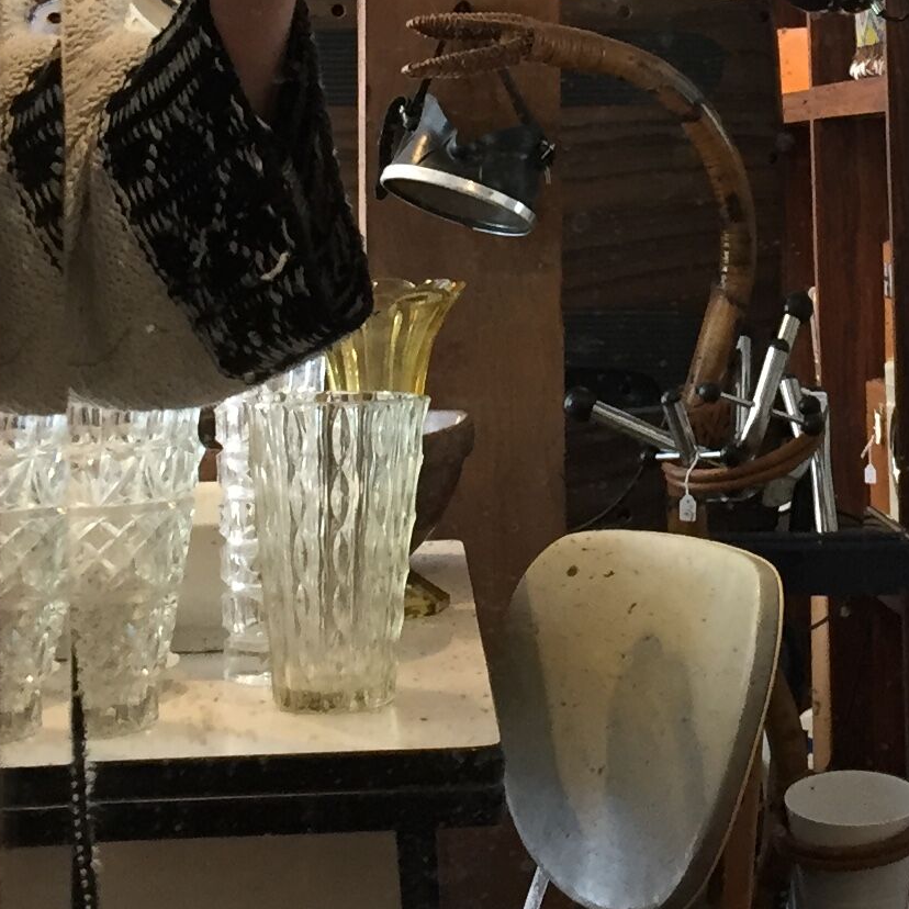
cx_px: 676
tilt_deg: -19.0
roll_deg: -3.3
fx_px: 3001
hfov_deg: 17.1
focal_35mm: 101
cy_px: -136
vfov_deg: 16.6
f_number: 2.2
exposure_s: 1/33
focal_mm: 4.15
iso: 125
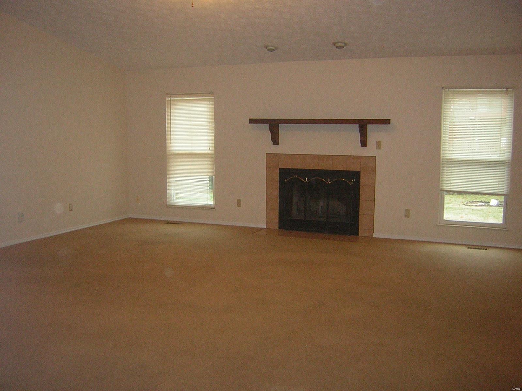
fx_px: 543
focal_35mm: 36
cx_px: 261
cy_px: 196
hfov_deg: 51.4
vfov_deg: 39.7
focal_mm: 4.7
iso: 133
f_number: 2.6
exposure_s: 1/60.1
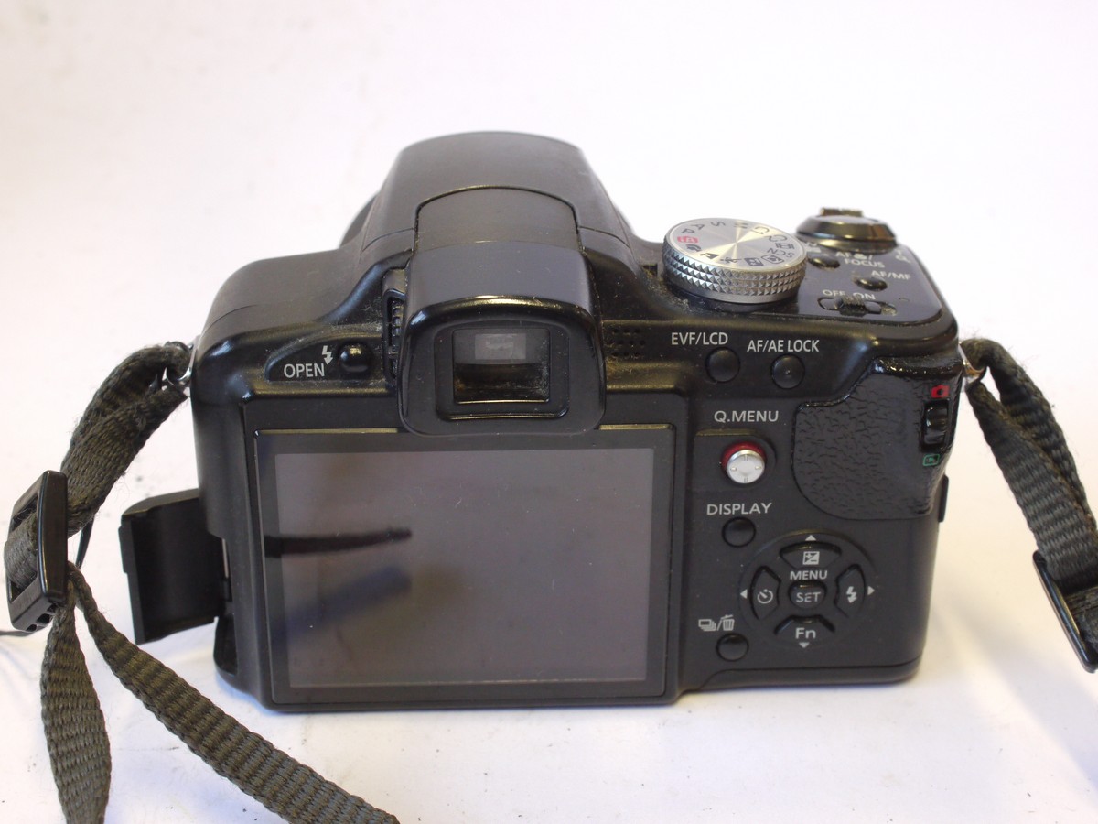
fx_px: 1903
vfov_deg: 24.4
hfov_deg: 32.2
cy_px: 412
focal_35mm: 60
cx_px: 549
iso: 800
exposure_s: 1/30
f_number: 9
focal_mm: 30
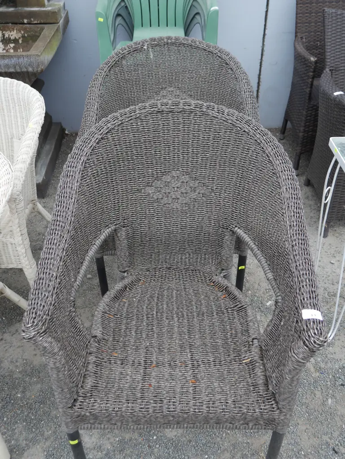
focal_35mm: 34
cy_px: 230
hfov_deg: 41.8
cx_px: 172
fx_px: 451
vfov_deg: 53.9
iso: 200
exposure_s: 1/200
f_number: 4
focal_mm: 17
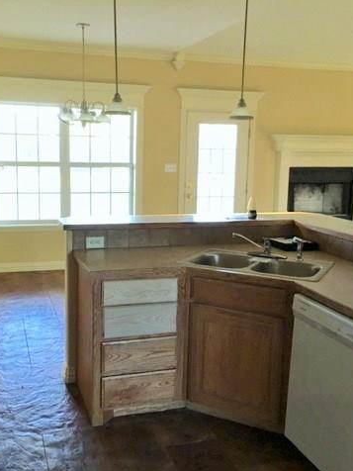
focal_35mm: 39
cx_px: 161
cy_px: 236
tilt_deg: -9.0
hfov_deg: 36.8
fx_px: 530
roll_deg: -1.4
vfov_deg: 47.9
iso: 50
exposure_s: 1/15
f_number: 2.2
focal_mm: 4.15
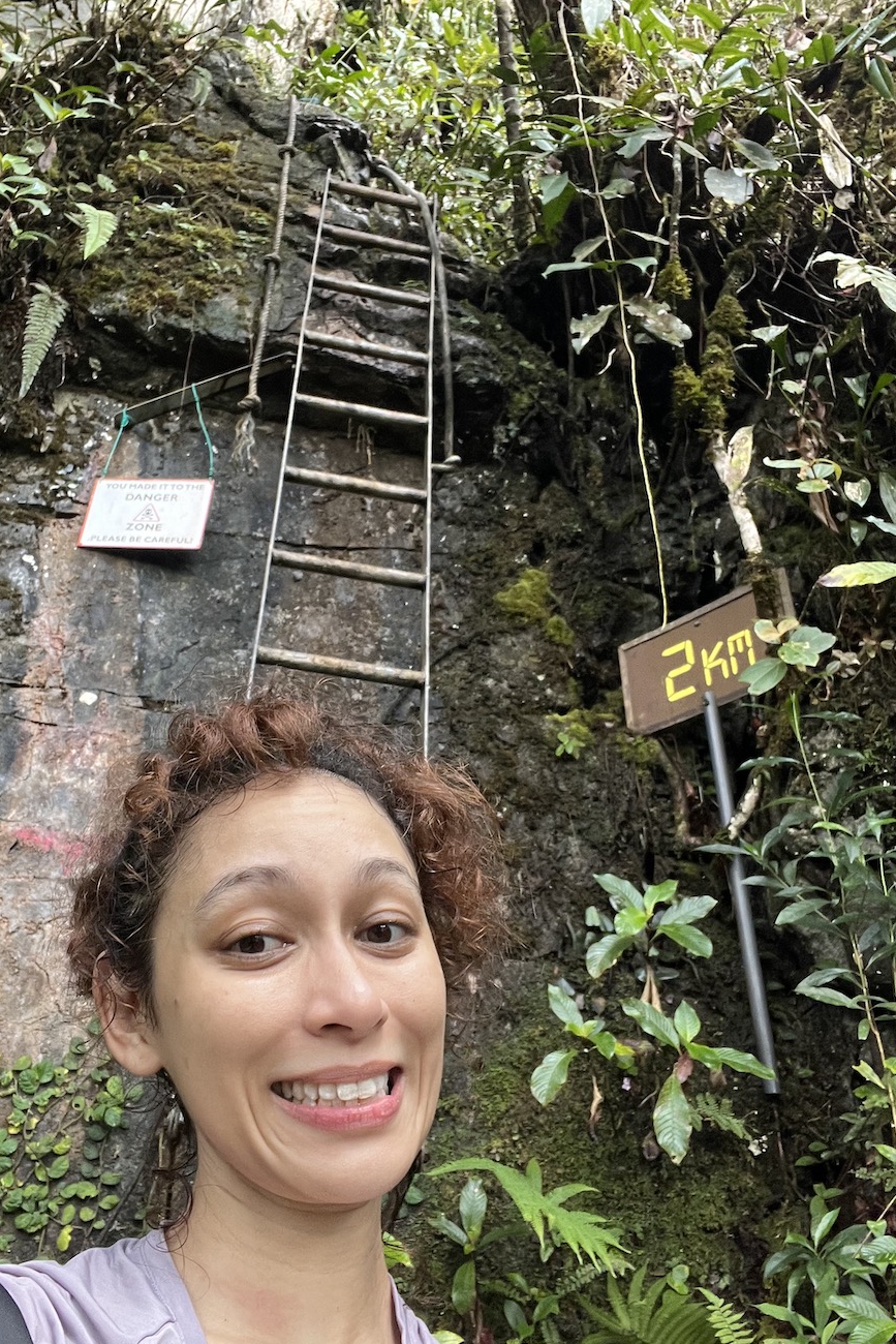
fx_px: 1194
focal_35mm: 32
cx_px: 388
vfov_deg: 58.7
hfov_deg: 41.0
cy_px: 674
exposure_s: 1/90
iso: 100
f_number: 2.2
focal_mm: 2.71
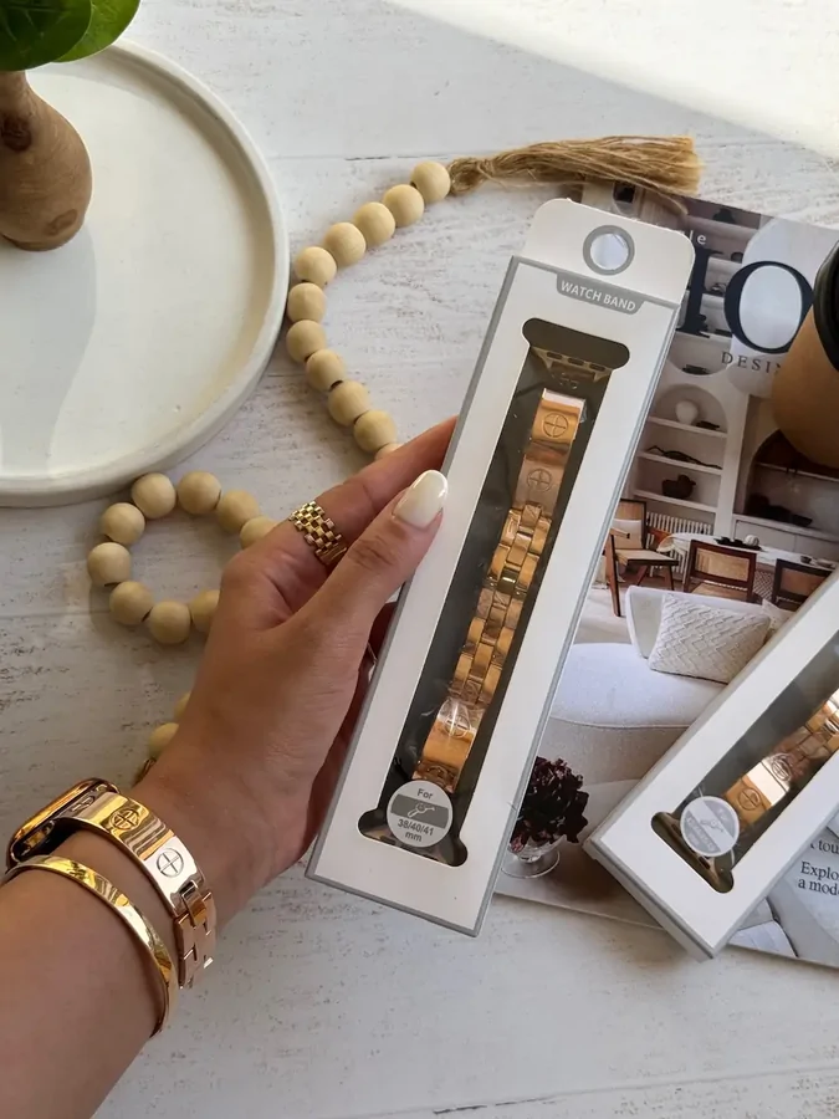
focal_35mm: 48
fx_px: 1551
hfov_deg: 30.3
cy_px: 560
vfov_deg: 39.7
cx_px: 420
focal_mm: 6.76
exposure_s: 1/1238
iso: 64
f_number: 1.78
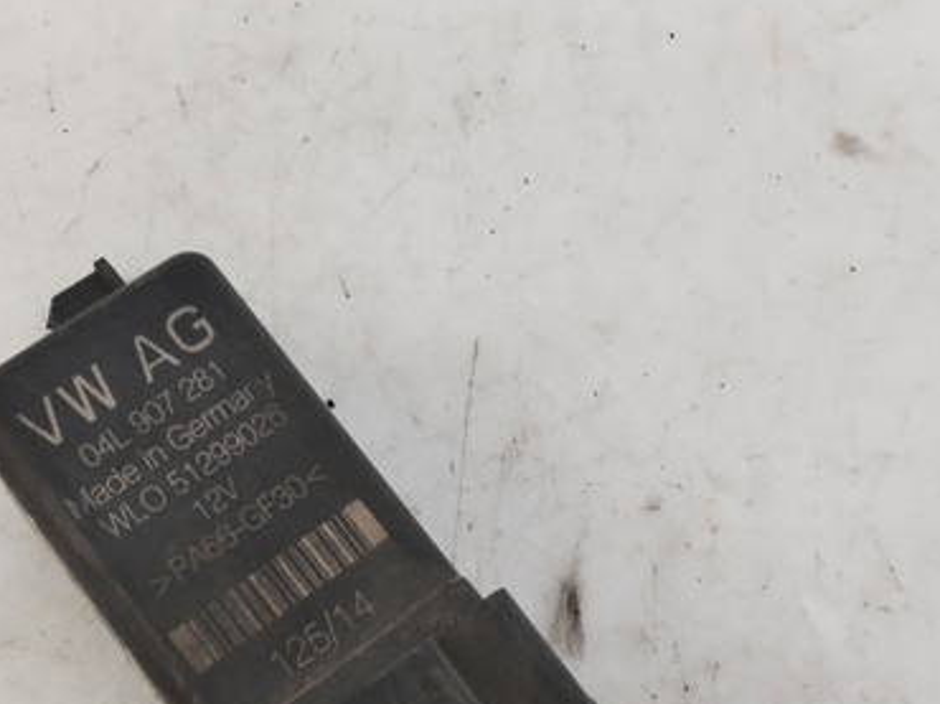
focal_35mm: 45
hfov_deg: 41.9
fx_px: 1221
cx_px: 376
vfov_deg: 31.2
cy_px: 579
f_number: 2
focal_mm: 2.78
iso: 82
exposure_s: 1/100
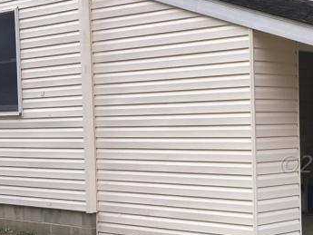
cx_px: 372
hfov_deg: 21.2
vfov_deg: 17.1
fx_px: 778
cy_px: 164
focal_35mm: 86
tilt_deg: -3.5
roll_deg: -0.1
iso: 25
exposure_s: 1/363
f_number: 2.2
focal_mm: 4.15
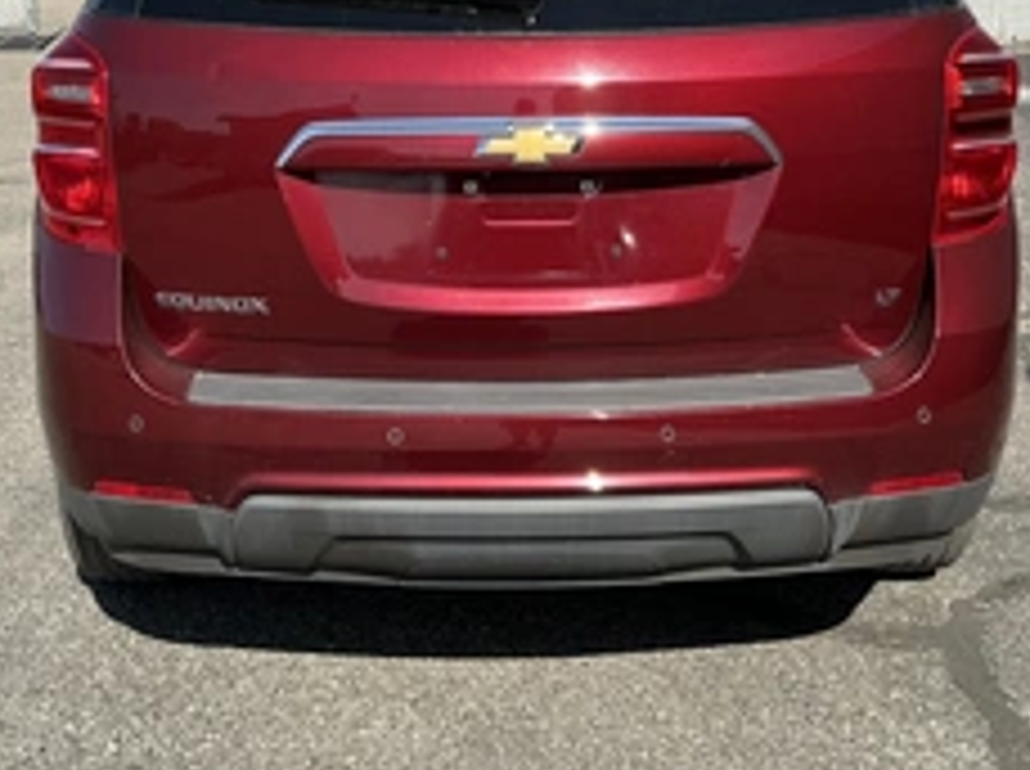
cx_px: 513
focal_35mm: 49
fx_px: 1456
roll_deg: -0.6
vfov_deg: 29.1
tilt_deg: -8.2
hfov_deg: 39.0
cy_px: 180
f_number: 1.8
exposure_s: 1/1279
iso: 25
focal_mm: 3
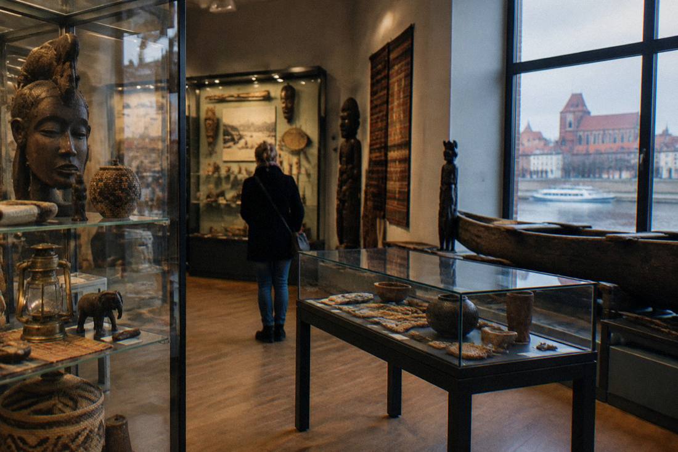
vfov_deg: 37.8
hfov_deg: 54.4
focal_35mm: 35
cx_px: 339
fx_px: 659
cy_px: 226
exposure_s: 1/400
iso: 320
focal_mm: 35
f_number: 4.5
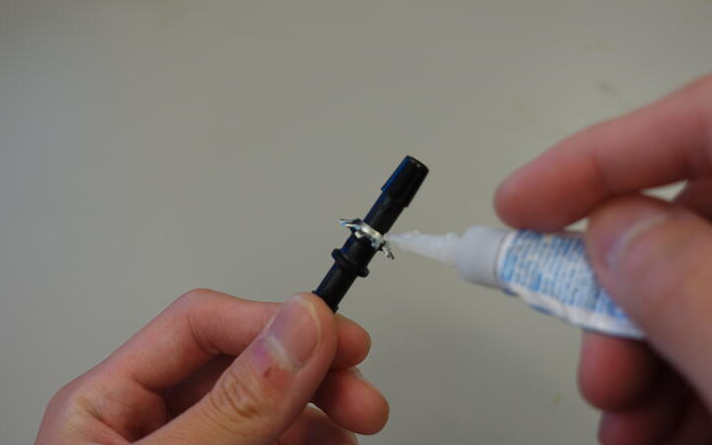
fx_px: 795
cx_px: 356
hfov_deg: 48.2
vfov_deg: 31.2
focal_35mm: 41
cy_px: 207
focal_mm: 14.7
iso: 160
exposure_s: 1/40
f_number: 2.8
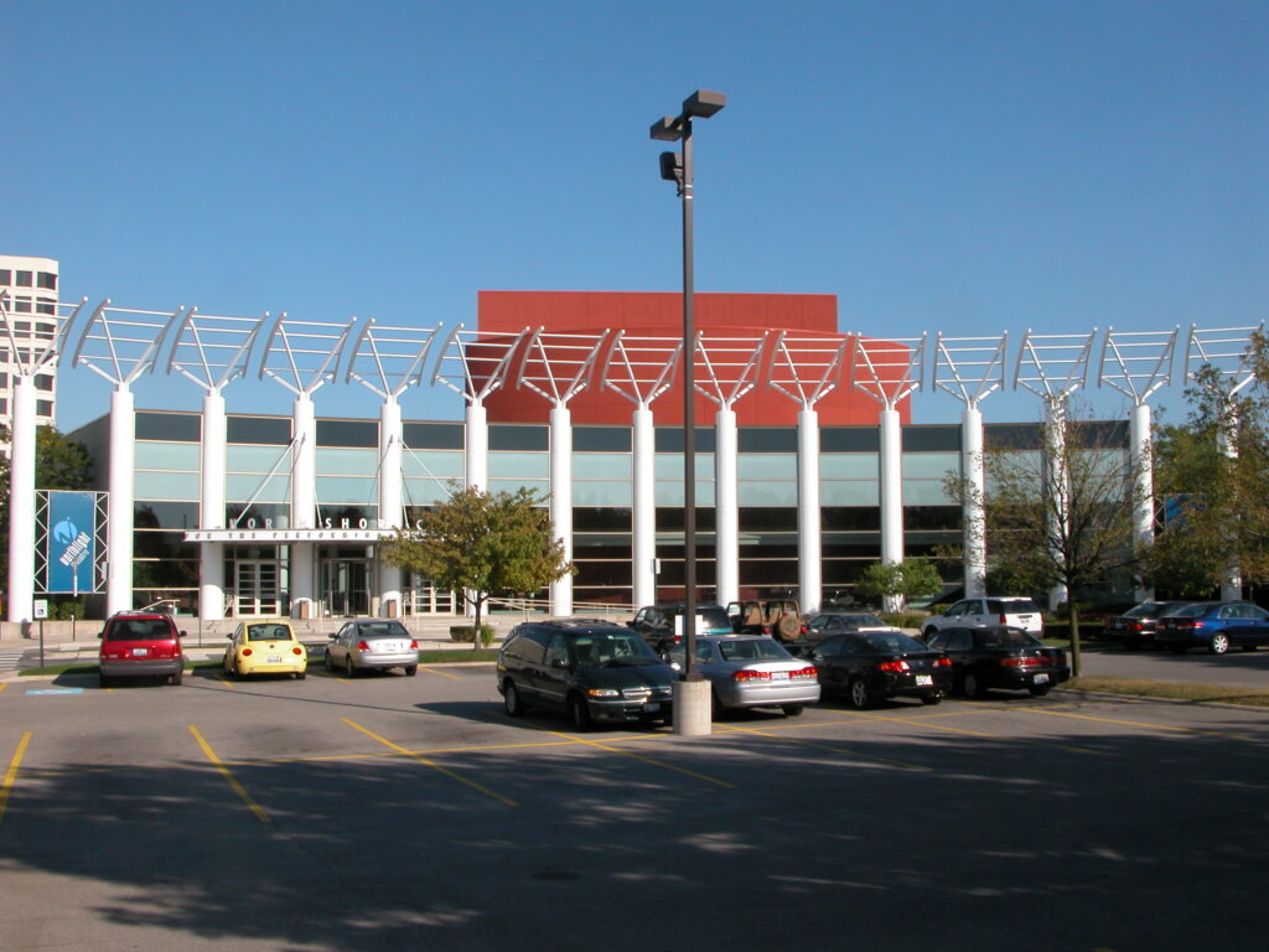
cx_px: 634
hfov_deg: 38.9
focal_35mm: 49
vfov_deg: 29.7
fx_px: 1796
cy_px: 476
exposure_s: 1/322
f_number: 7.6
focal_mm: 12.7
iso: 100
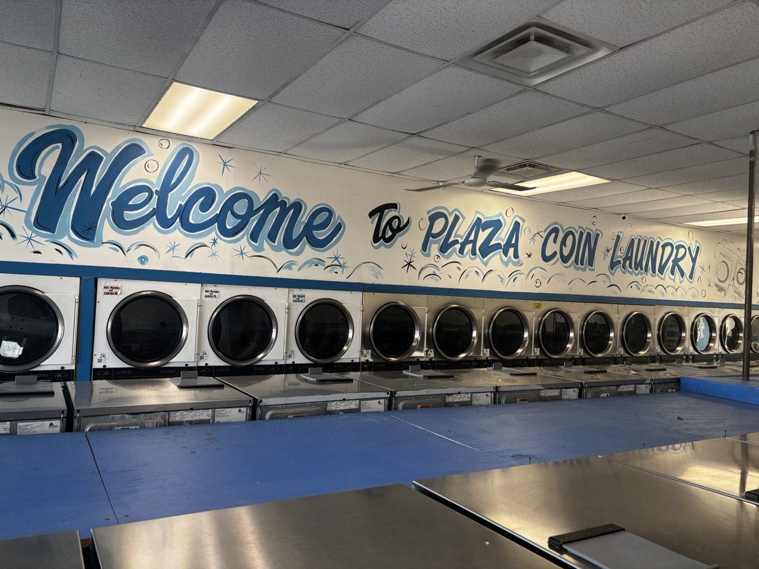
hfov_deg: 67.3
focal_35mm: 26
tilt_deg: +1.7
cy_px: 284
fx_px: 570
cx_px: 380
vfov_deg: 53.1
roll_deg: -2.4
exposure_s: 1/121
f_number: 1.6
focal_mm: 5.96
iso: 125
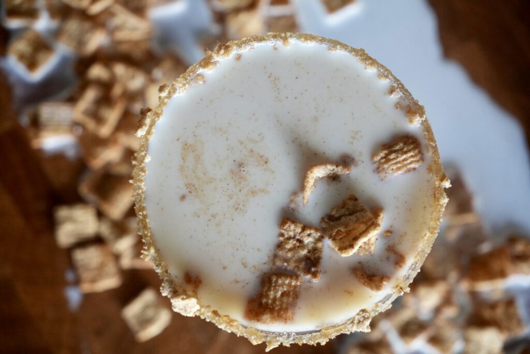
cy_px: 177
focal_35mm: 68
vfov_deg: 20.1
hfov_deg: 29.7
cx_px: 265
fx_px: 1001
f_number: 3.5
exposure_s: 1/125
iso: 1600
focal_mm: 45.3
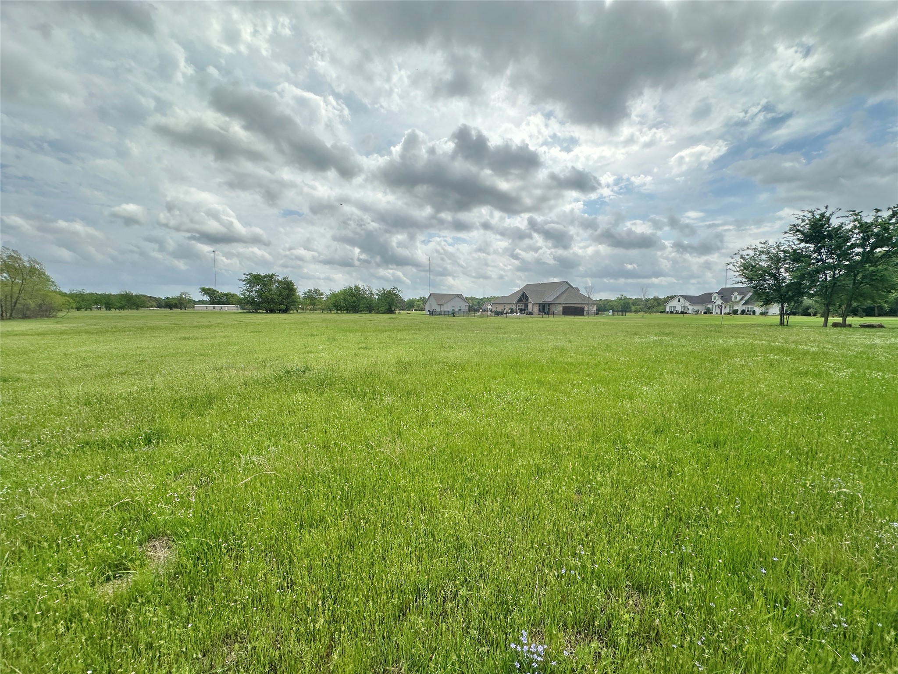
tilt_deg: -4.2
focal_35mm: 14
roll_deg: -0.7
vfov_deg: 85.7
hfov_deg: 102.1
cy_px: 337
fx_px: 363
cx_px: 449
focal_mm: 2.22
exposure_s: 1/3610
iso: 50
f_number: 2.2
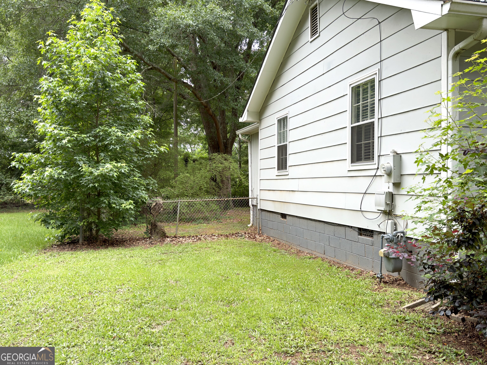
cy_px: 182
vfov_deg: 46.8
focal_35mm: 30
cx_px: 244
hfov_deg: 60.0
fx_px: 422
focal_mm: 6.76
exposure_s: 1/409
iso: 64
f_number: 1.78
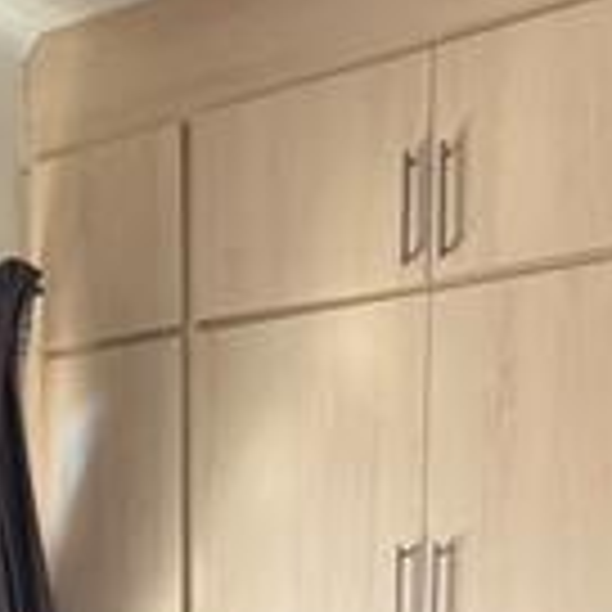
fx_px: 1460
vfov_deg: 20.7
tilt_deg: -8.0
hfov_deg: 22.8
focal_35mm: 73
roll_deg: +2.2
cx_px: 14
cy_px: 878
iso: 250
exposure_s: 1/121
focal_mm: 2.22
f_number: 2.2
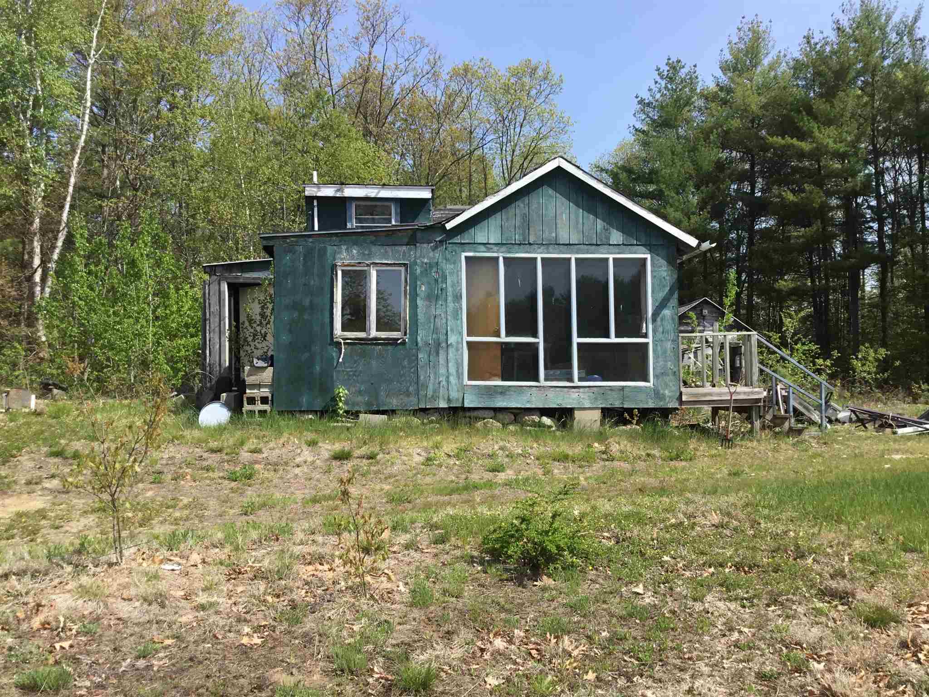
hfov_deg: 58.4
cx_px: 464
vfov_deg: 45.4
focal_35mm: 31
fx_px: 832
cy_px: 348
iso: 25
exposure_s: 1/876
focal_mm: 3.3
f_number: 2.4
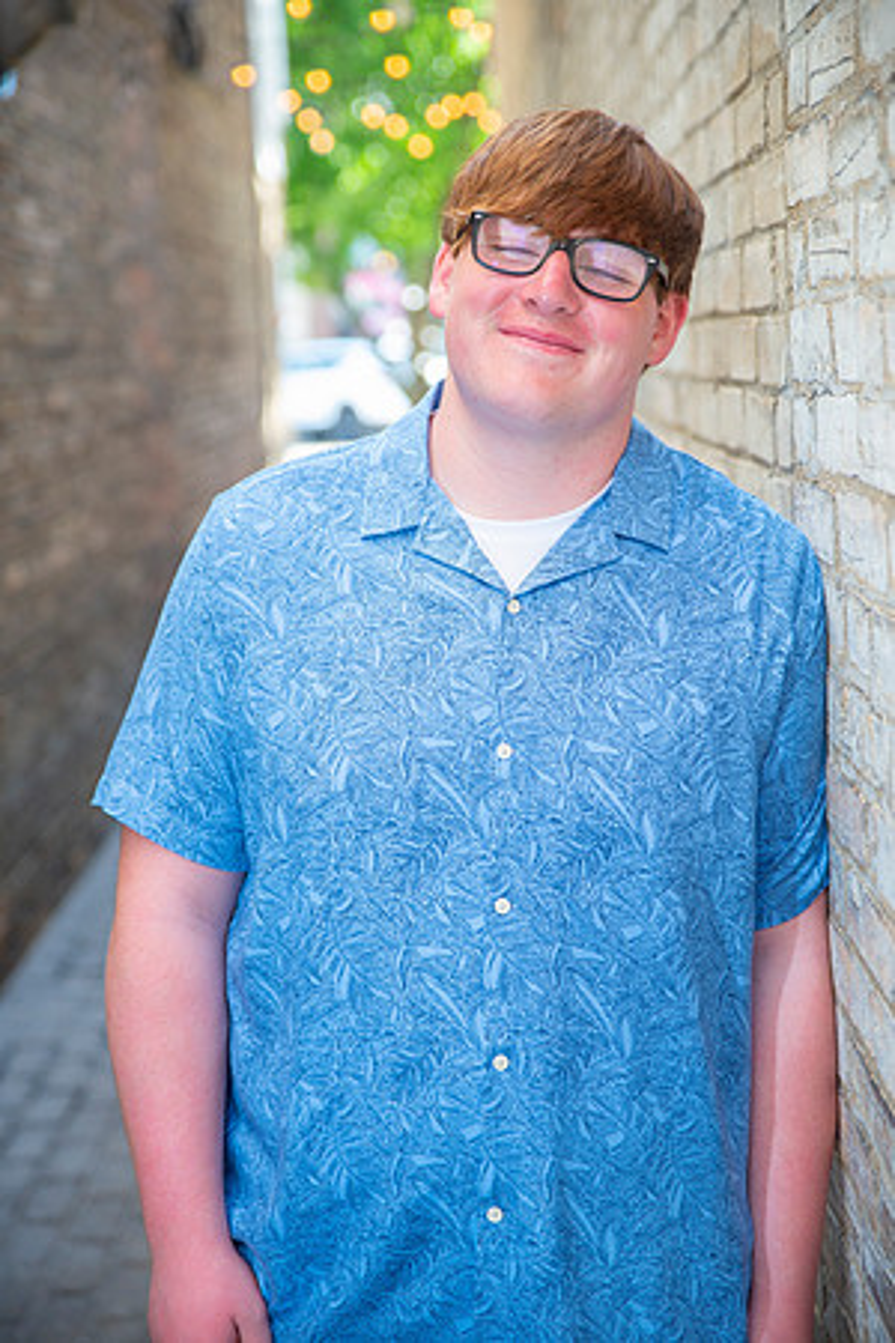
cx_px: 448
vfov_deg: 32.4
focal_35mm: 62
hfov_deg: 21.9
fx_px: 2312
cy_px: 672
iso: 160
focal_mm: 62
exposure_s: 1/100
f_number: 2.8
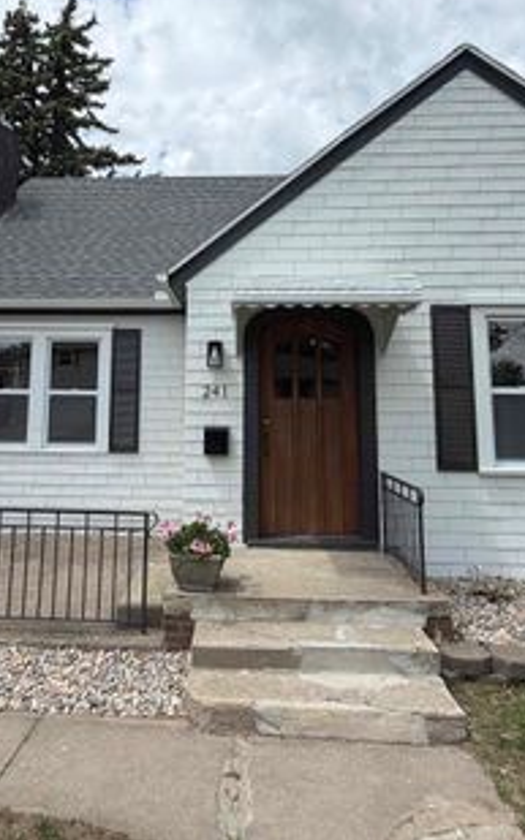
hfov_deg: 50.8
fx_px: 550
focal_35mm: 24
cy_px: 336
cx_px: 220
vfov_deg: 74.0
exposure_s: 1/1189
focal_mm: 2.22
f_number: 2.2
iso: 20
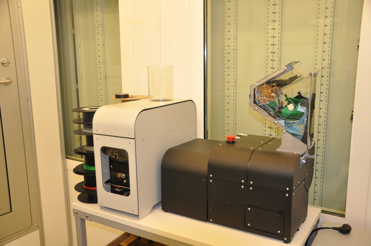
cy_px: 123
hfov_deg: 57.3
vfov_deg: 39.9
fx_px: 340
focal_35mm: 33
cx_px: 186
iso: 800
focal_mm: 22
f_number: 3.8
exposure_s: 1/80
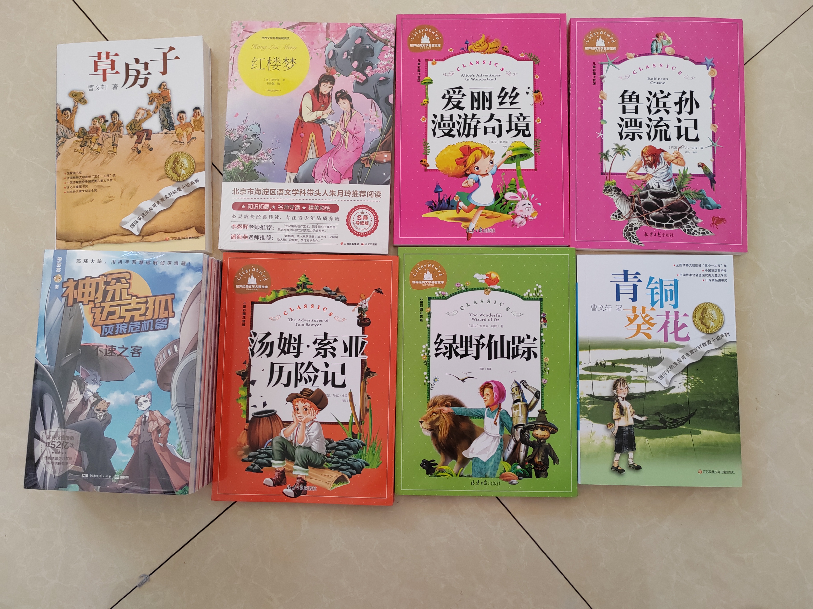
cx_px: 406
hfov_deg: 65.3
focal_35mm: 27
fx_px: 634
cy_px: 304
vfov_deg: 51.4
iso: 800
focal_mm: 5.52
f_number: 1.9
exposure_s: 1/100
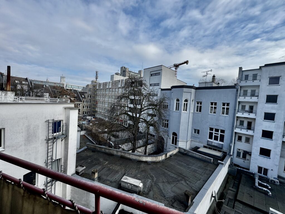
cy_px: 107
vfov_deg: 85.7
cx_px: 142
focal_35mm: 14
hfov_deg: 102.1
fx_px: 115
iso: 50
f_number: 2.2
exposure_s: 1/840
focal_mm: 2.22
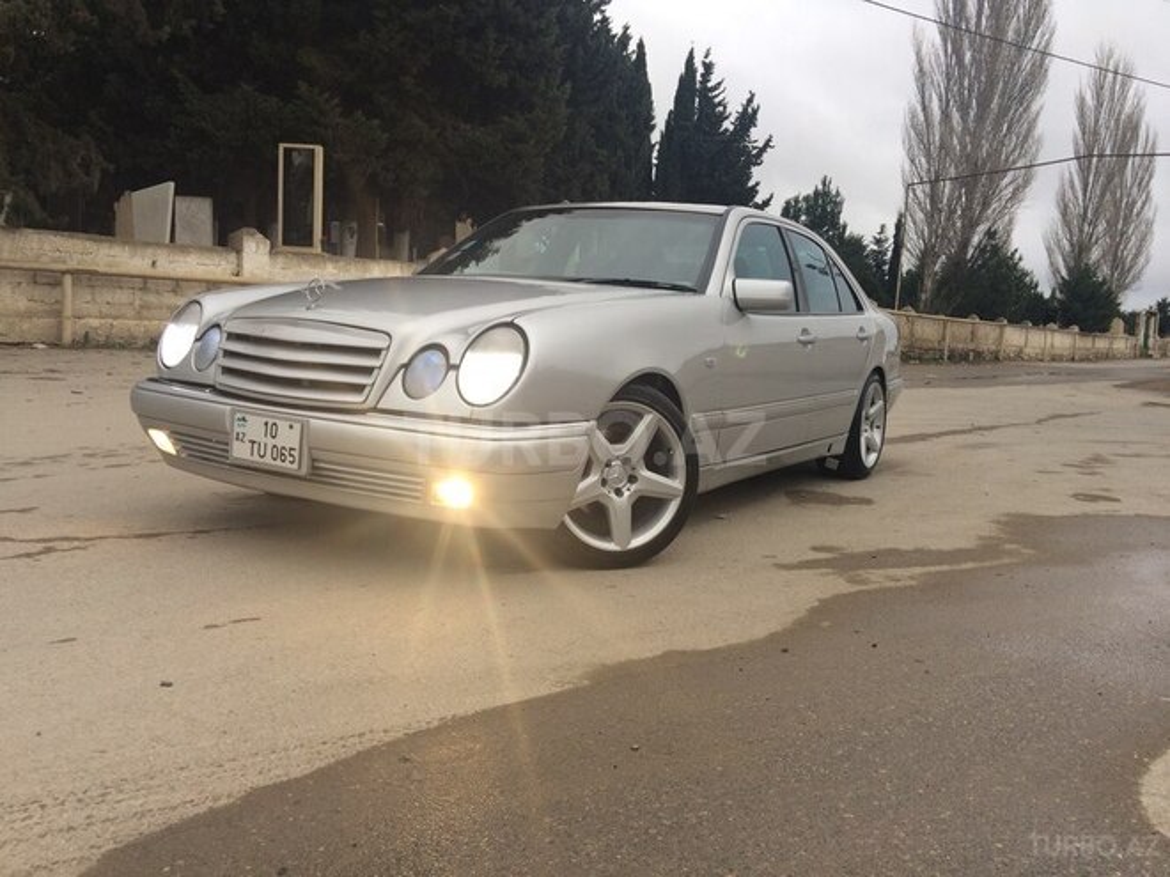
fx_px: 980
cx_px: 585
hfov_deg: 61.7
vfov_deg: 48.2
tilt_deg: -6.6
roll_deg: -2.5
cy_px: 438
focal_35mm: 29
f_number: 2.2
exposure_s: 1/113
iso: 32
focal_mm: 4.15
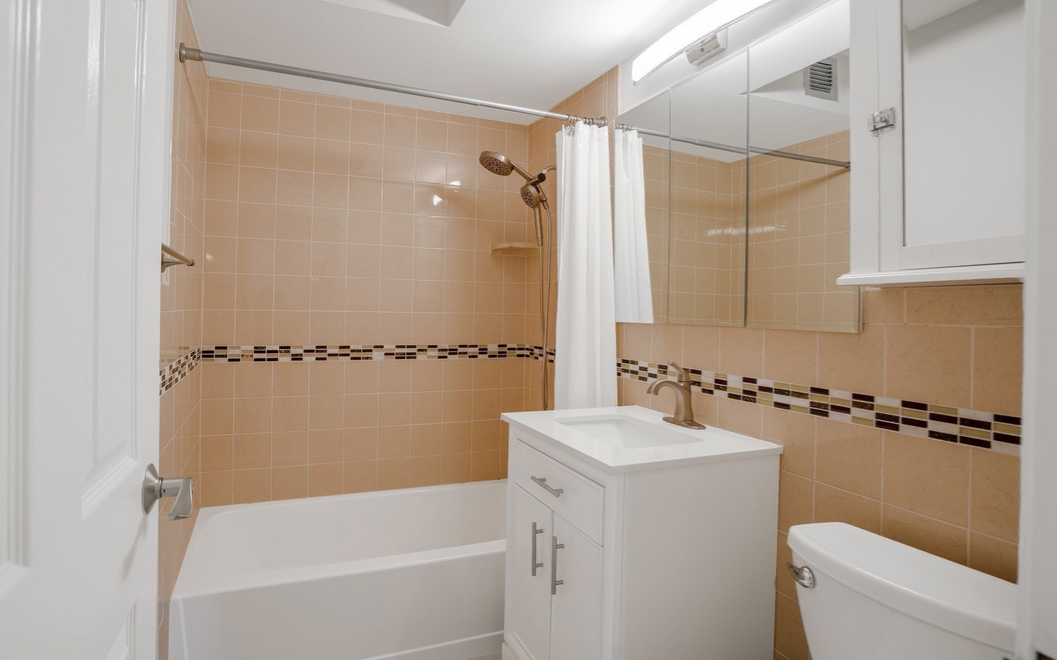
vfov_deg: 64.9
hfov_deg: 90.9
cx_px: 486
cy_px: 305
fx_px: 518
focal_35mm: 18
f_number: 7.1
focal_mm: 16
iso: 250
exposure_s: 1/80
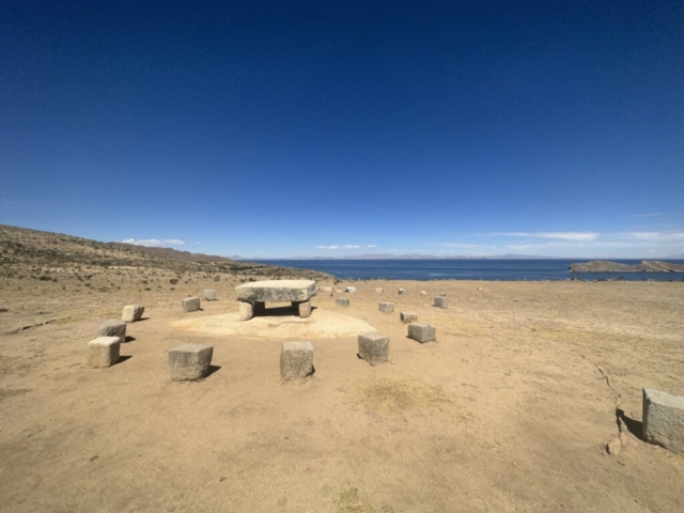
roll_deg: +0.2
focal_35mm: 14
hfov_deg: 102.1
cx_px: 342
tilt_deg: +0.4
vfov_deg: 85.7
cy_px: 256
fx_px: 277
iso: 50
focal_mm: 2.22
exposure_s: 1/3401
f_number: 2.2
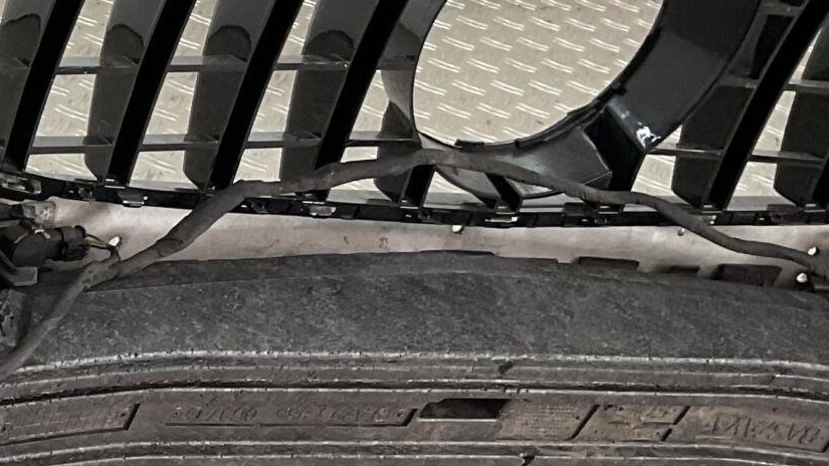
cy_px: 435
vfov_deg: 12.2
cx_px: -335
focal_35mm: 98
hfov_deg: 19.5
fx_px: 2154
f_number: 1.8
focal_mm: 3
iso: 32
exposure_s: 1/120
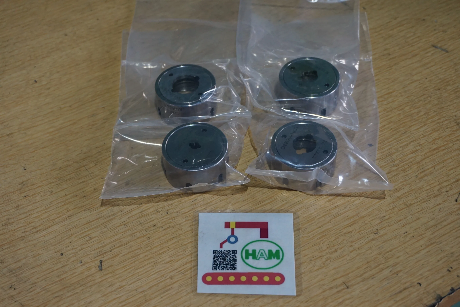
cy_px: 154
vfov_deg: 24.4
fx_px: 709
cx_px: 230
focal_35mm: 56
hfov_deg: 35.9
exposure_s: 1/60
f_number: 6.3
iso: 1250
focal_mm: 37
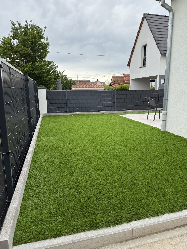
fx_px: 173
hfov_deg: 56.8
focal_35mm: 24
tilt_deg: -8.0
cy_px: 124
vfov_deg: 71.6
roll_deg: -0.9
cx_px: 94
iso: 80
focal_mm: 6.76
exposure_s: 1/1653
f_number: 1.78
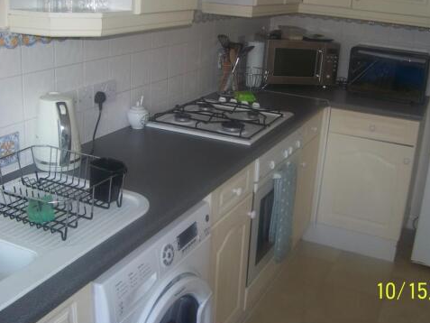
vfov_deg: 32.9
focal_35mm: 44
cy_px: 144
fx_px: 547
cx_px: 248
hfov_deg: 42.8
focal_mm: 5.85
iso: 66
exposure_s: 1/30
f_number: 2.8
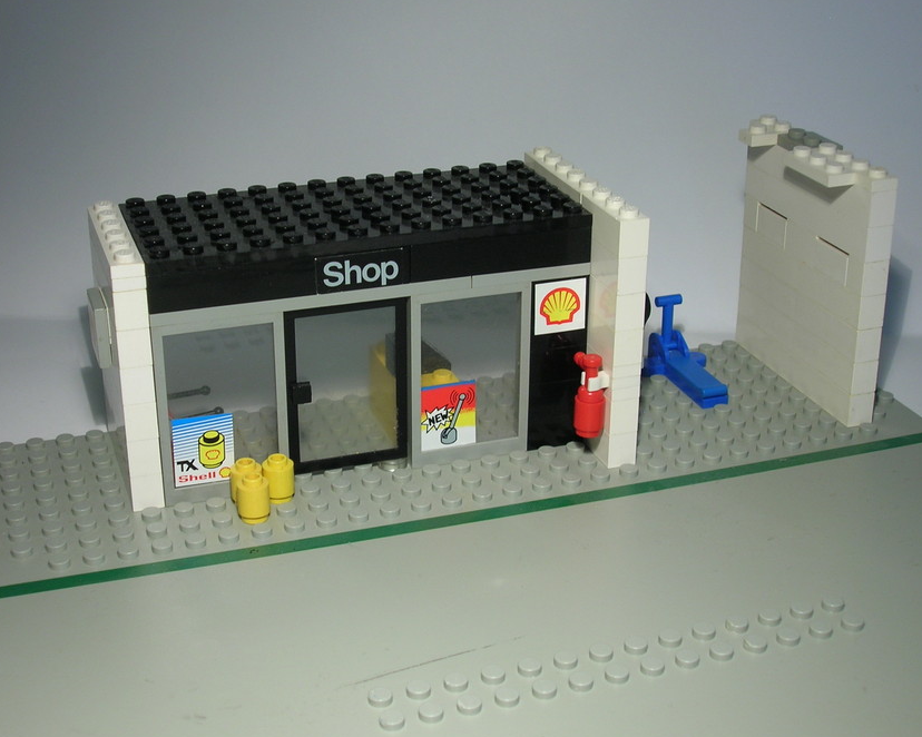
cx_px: 440
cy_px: 369
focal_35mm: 53
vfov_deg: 28.6
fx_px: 1446
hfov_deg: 35.4
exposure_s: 1/21
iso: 50
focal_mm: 8.4
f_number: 3.3
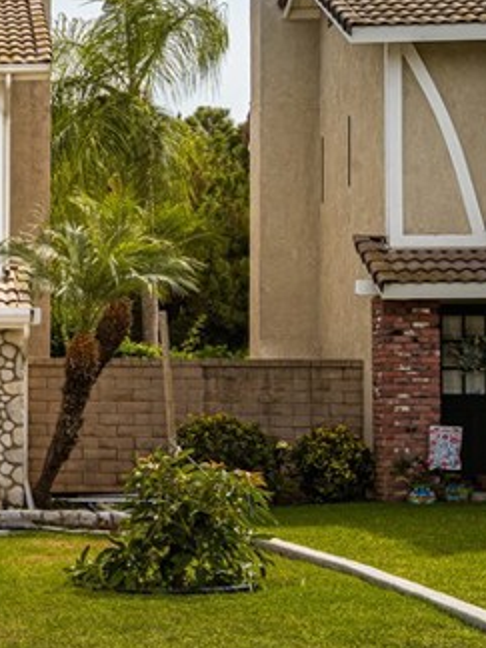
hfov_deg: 14.9
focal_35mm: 79
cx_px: -510
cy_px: 254
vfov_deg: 24.7
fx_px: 1479
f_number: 14
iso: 100
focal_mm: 26
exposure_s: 1/250
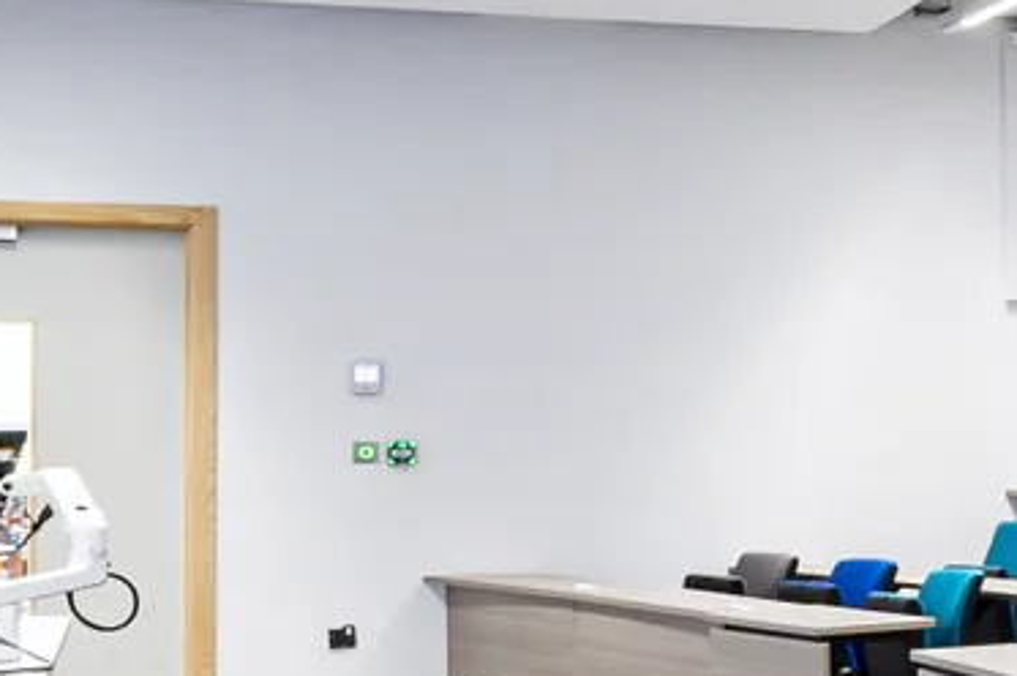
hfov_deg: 15.2
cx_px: 2252
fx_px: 2710
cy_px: 157
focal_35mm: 96
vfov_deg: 14.2
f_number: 18
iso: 100
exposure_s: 1/1.25
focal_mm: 14
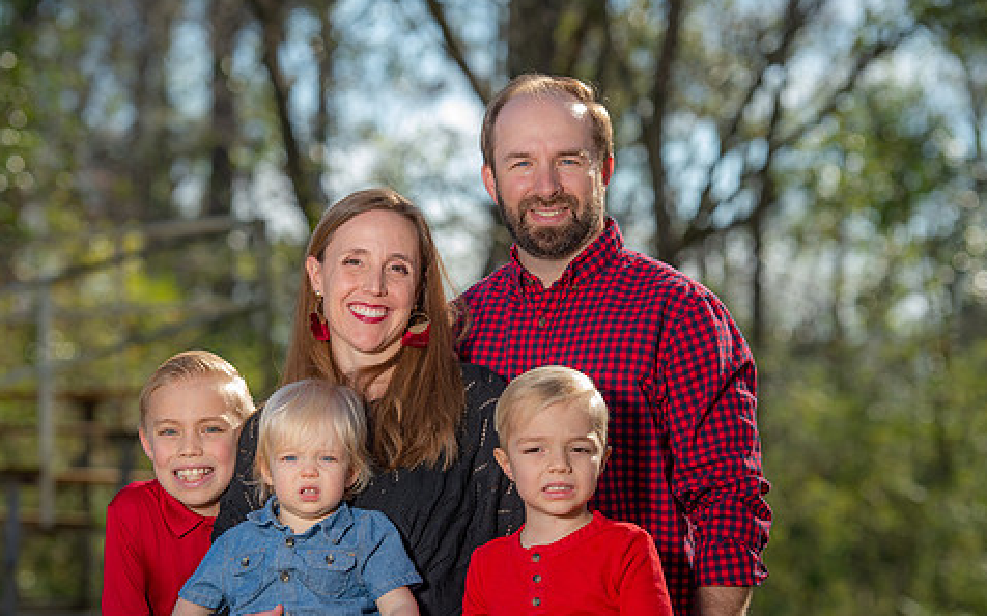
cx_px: 475
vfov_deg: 8.8
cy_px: 359
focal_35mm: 149
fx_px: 4006
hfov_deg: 14.0
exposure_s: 1/250
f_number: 4.5
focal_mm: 120
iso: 50
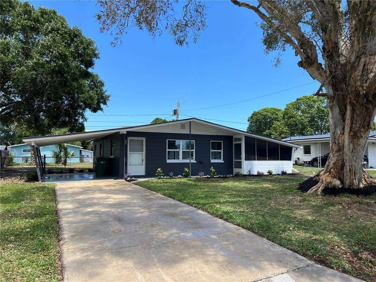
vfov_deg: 53.1
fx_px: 282
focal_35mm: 26
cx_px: 188
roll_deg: -0.1
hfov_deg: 67.3
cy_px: 141
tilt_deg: +2.5
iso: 50
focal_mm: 5.7
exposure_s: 1/2571
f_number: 1.5
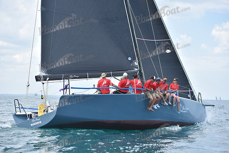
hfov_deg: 28.8
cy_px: 76
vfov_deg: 19.5
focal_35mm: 70
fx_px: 445
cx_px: 114
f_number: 4
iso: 250
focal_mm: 70
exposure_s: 1/1250
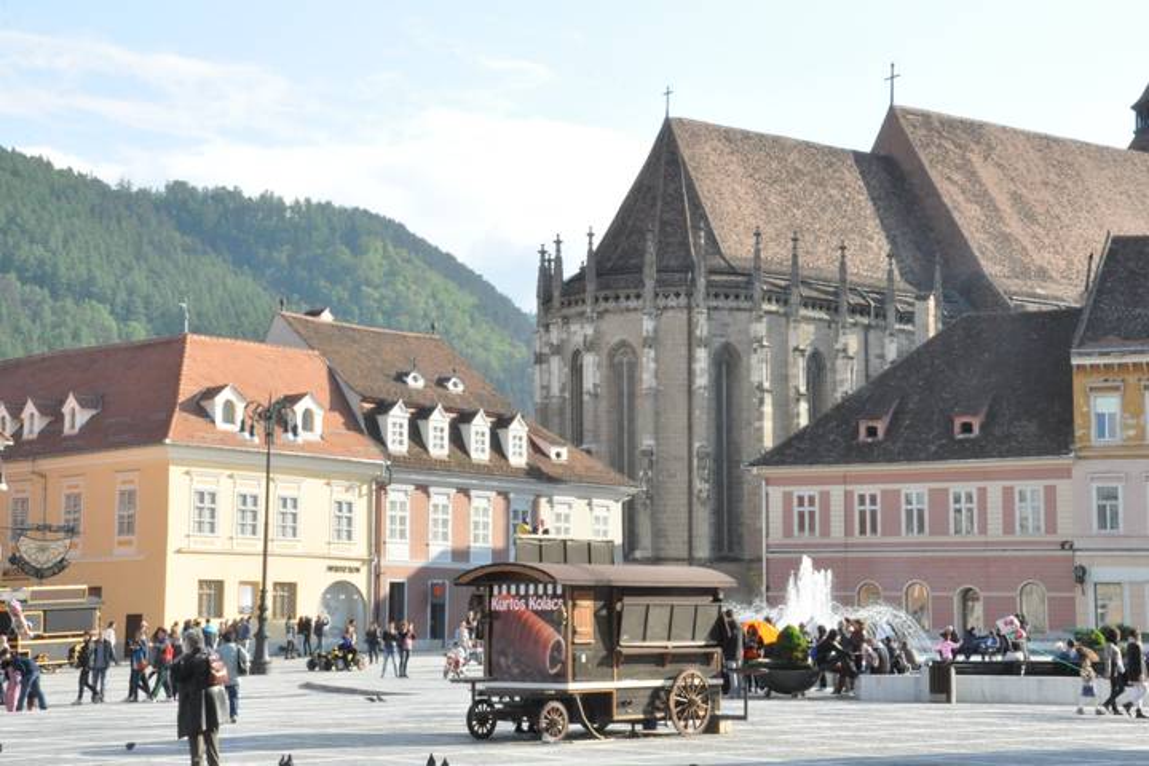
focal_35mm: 69
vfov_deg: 19.7
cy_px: 383
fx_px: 2202
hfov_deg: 29.2
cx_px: 574
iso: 3200
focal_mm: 46
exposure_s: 1/200
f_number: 29
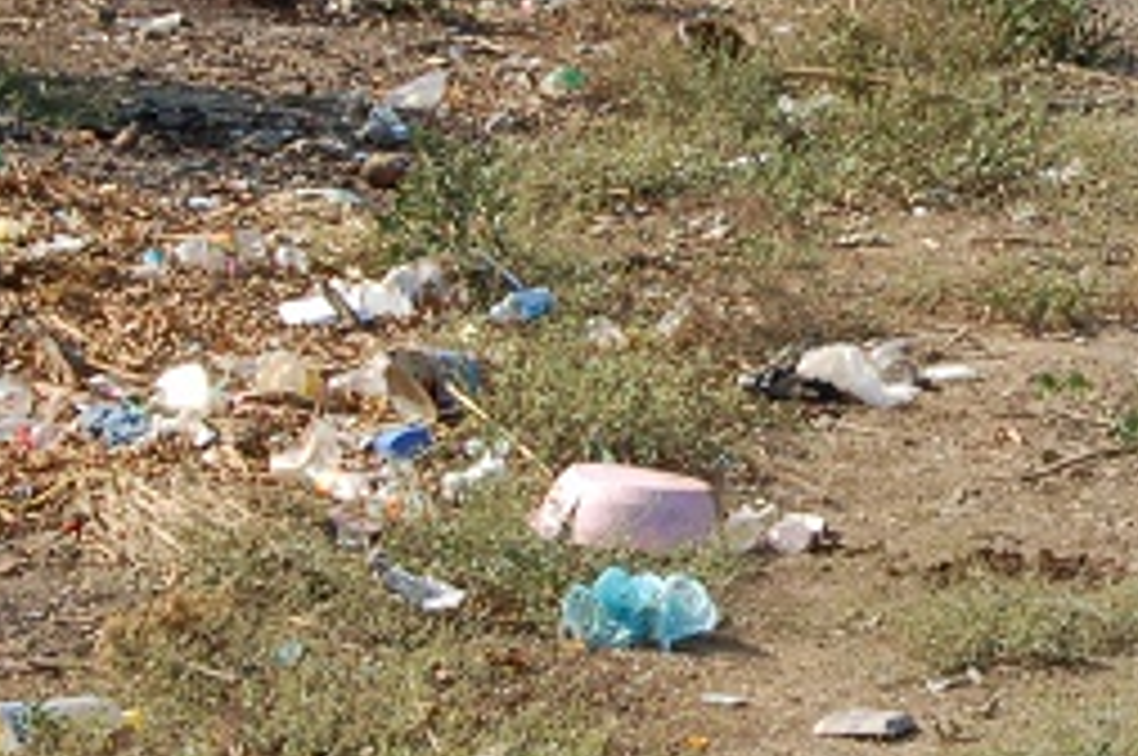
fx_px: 5683
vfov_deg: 7.6
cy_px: 86
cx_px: 1080
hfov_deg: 11.3
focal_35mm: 180
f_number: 14
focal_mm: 38
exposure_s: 1/125
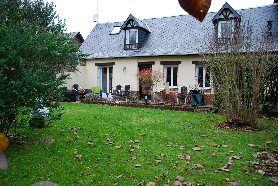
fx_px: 209
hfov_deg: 67.3
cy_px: 93
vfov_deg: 48.0
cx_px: 139
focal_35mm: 27
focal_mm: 18
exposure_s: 1/100
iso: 640
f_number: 5
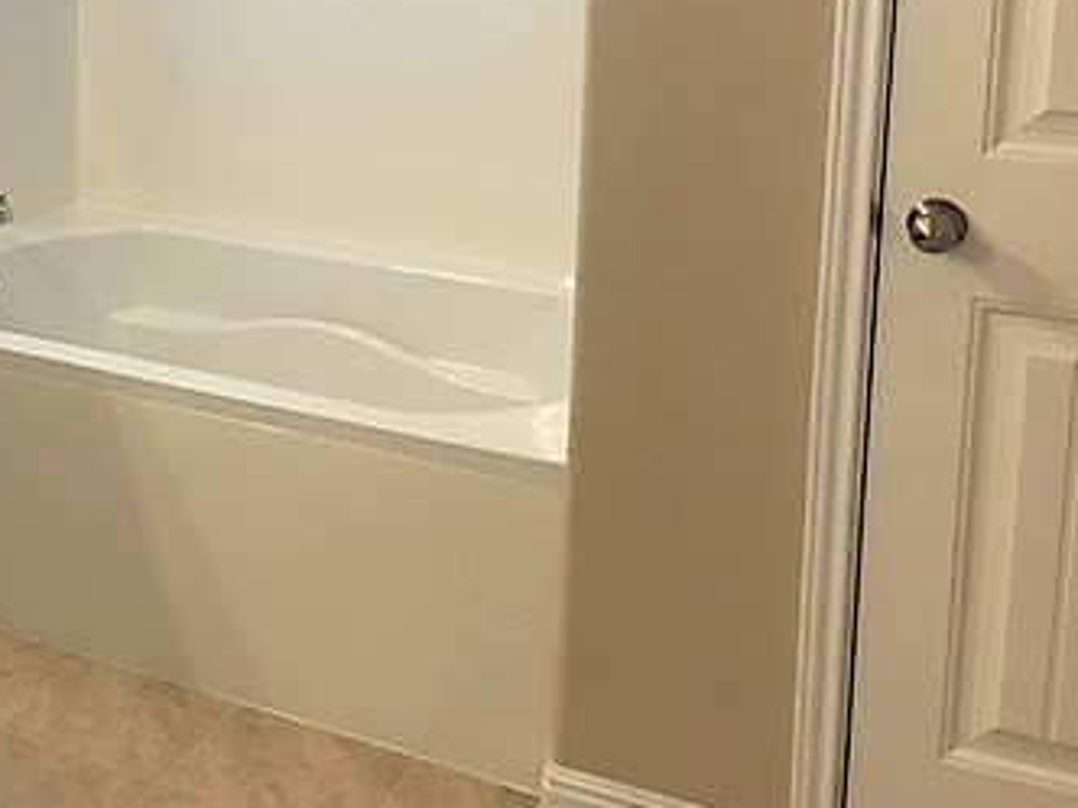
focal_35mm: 54
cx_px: 65
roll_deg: +1.0
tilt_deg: -10.0
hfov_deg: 33.3
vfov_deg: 26.2
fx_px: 1682
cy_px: 84
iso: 25
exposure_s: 1/30
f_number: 1.8
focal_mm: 3.99
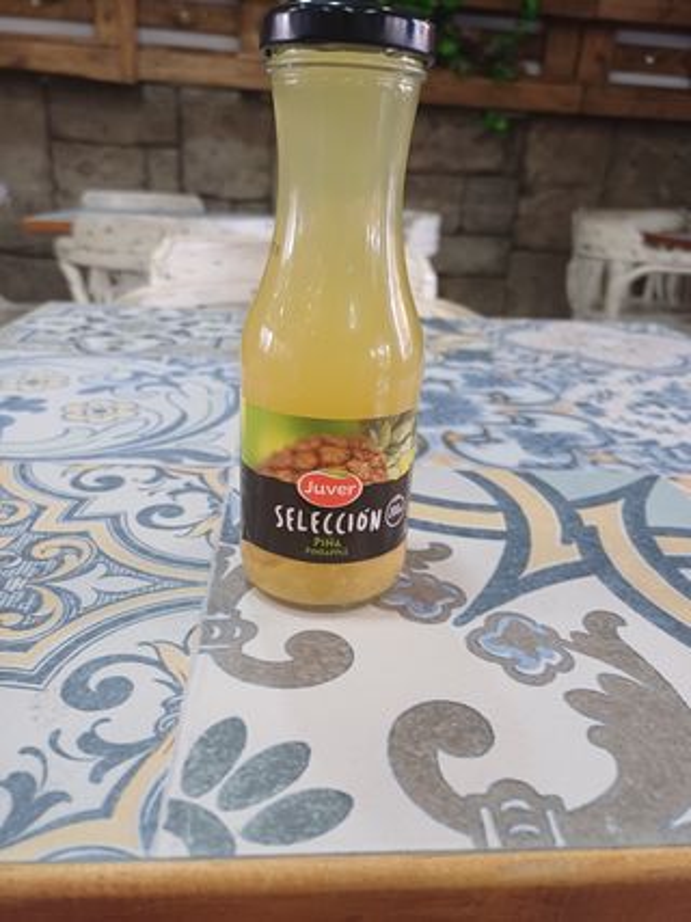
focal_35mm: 25
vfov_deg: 69.4
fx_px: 666
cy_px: 461
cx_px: 346
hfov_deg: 54.9
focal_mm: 4.65
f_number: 1.8
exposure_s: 1/50
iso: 200
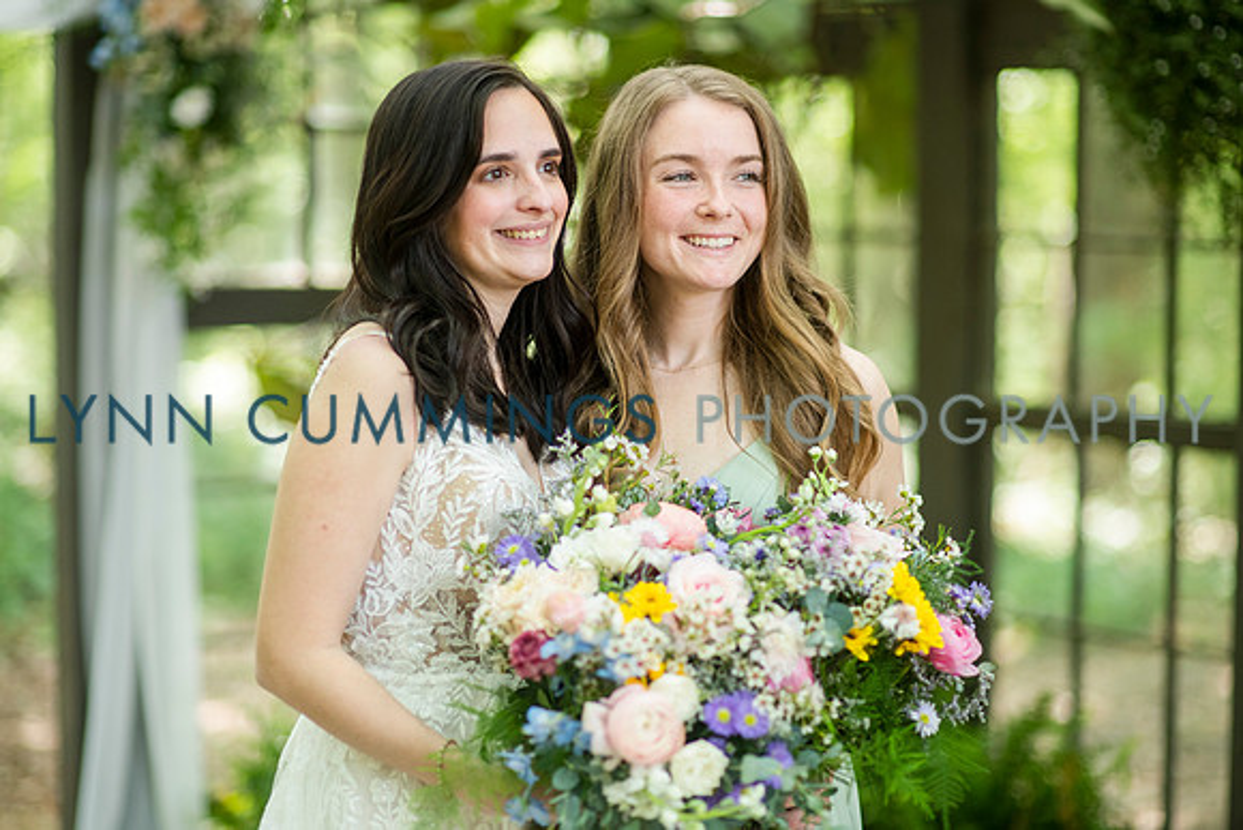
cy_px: 415
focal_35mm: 88
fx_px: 3027
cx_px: 622
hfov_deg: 23.2
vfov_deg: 15.6
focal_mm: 85
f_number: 1.6
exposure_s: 1/400
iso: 500
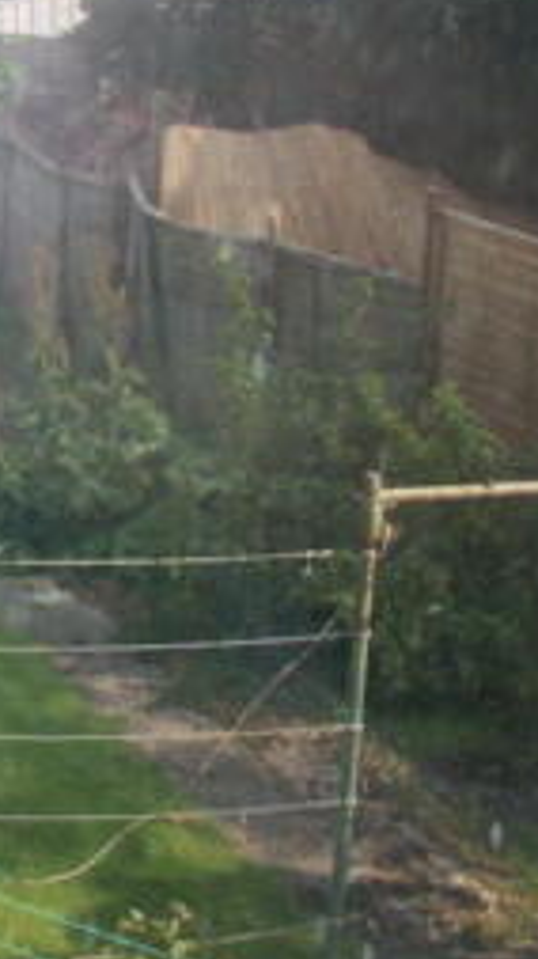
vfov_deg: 22.8
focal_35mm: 93
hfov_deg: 12.3
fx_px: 2363
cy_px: 317
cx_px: -316
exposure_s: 1/200
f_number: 7.1
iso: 80
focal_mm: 7.7
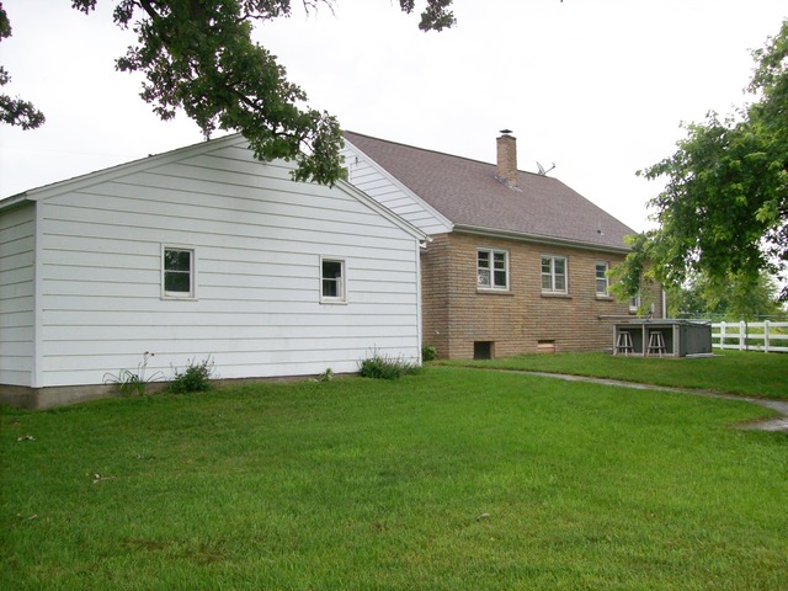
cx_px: 394
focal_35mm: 36
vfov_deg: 39.7
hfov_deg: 51.4
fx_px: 820
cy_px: 296
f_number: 2.7
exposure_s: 1/515
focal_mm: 6
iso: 80
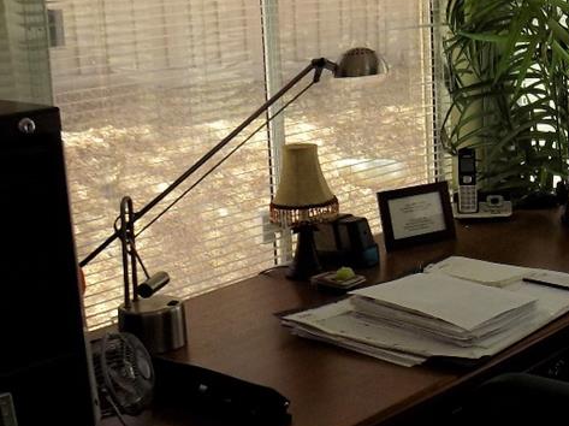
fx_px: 1199
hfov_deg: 24.5
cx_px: 662
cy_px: 206
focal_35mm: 73
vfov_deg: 20.1
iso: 80
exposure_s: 1/100
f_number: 3.1
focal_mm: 4
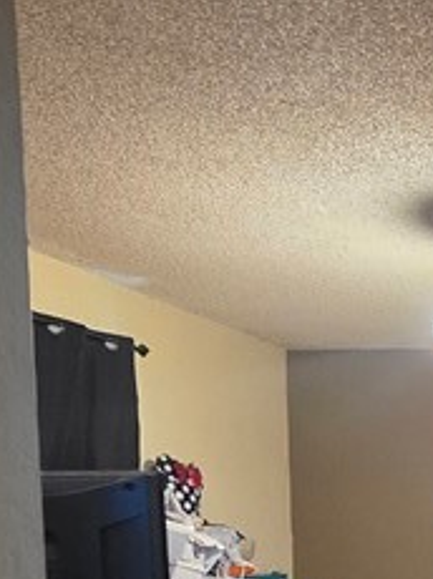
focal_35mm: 58
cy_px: 617
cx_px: 672
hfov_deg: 20.9
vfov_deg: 30.2
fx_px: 969
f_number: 1.9
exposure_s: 1/60
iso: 1000
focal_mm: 2.2
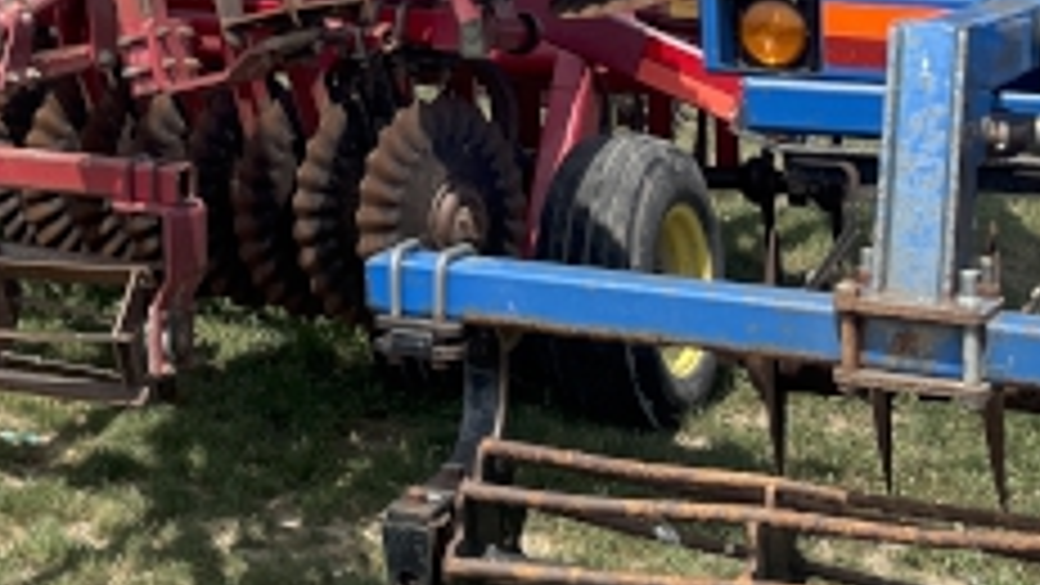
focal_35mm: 98
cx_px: -104
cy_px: -513
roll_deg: -0.2
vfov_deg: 11.4
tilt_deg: +6.7
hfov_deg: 20.7
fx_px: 2703
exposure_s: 1/3401
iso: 32
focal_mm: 4.2
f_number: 1.6
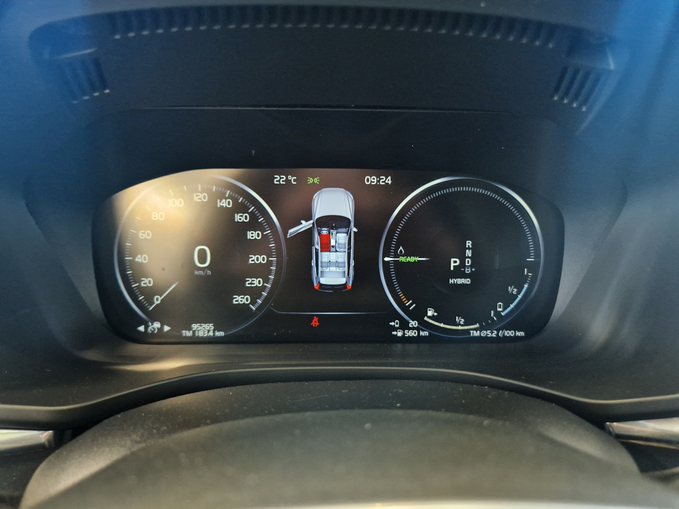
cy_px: 254
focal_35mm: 23
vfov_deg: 58.9
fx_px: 451
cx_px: 340
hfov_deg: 73.9
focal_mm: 5.4
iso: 800
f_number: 1.8
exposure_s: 1/100
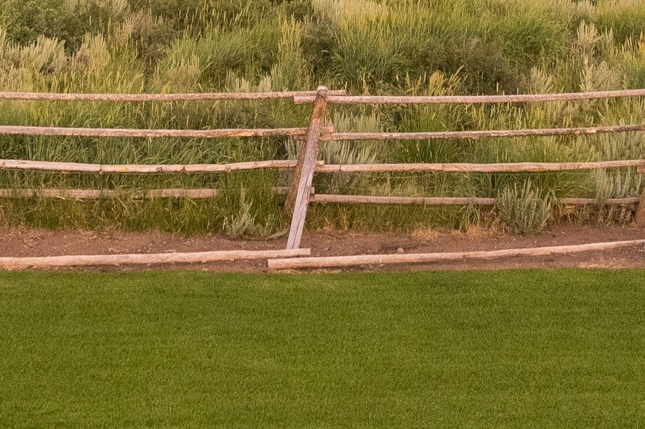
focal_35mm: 122
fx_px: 2185
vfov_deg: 10.1
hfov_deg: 16.8
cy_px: -535
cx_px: 386
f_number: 2.8
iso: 100
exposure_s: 1/50
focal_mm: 8.38
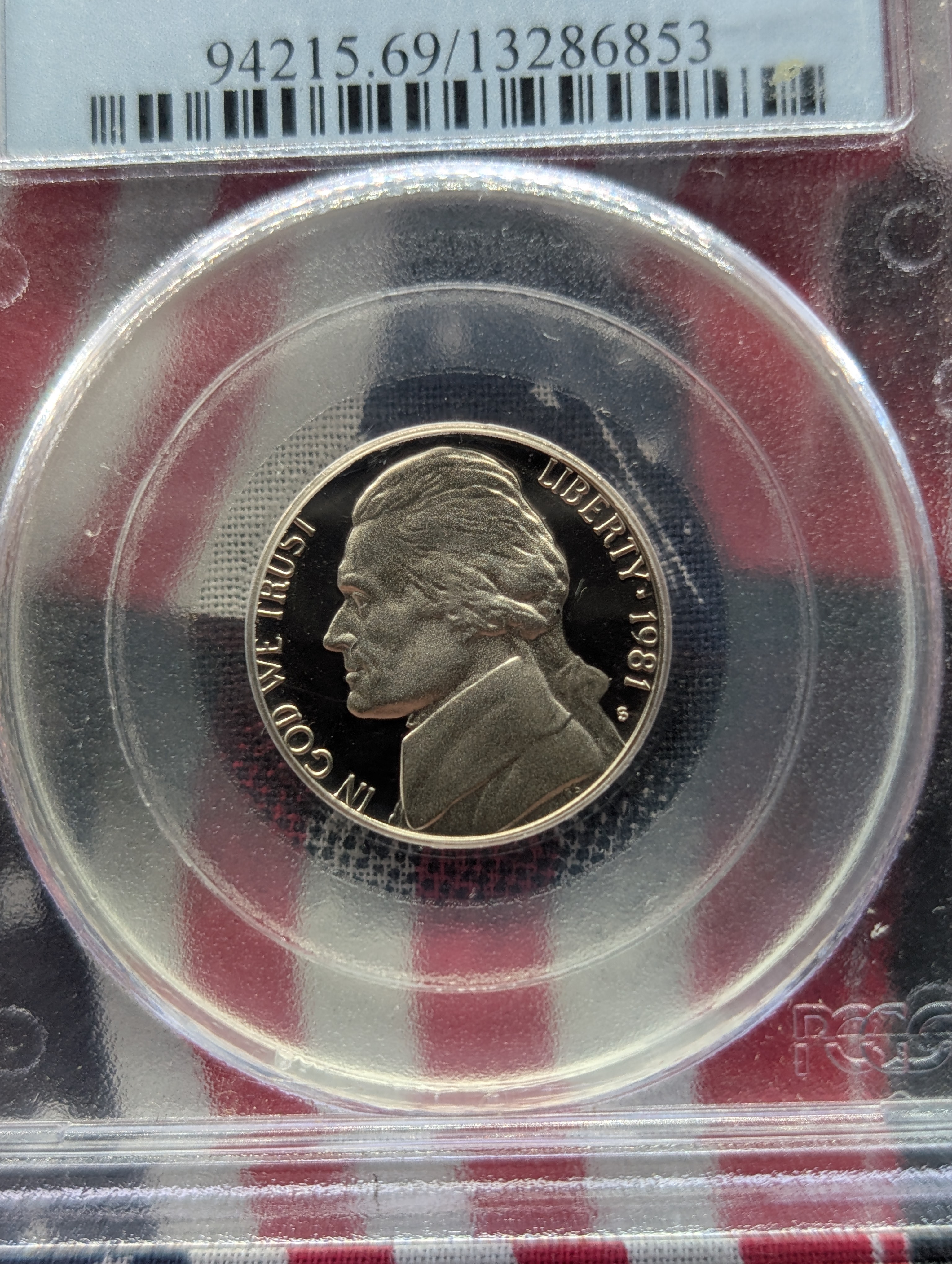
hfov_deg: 29.7
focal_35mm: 49
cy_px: 632
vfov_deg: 38.9
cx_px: 476
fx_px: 1792
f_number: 1.68
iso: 25
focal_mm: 6.9
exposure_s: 1/37.1
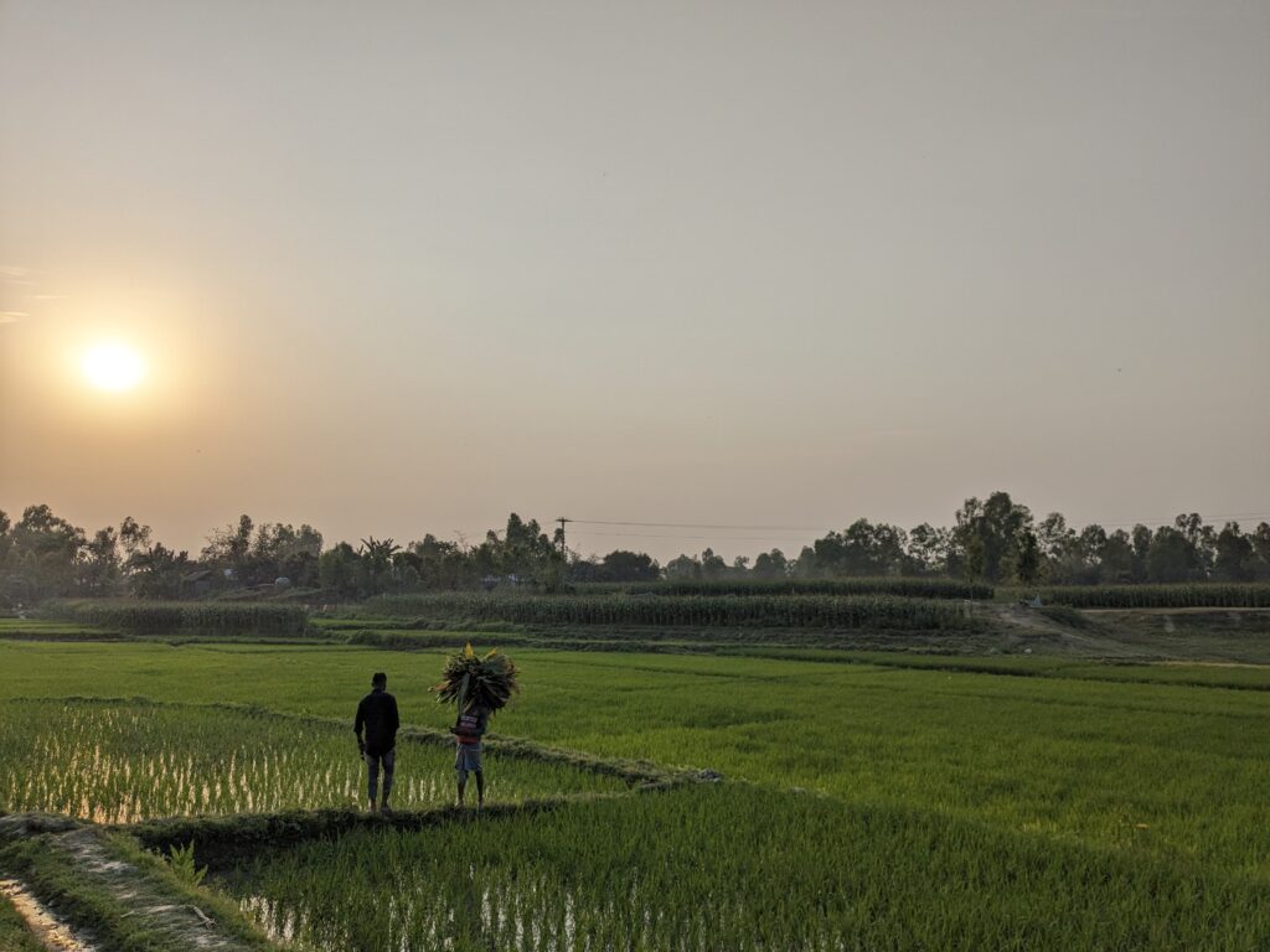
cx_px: 635
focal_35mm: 27
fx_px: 991
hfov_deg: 65.3
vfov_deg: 51.4
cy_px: 476
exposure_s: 1/7812
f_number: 1.73
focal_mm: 4.38
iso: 44
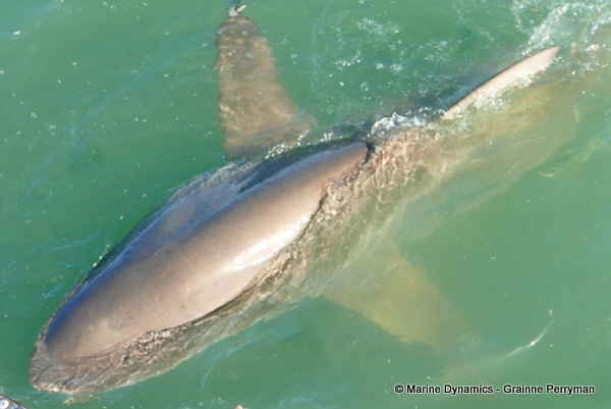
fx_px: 730
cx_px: 306
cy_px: 204
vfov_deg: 31.2
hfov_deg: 45.4
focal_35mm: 43
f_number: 3.2
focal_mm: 15.51
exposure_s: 1/500
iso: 125
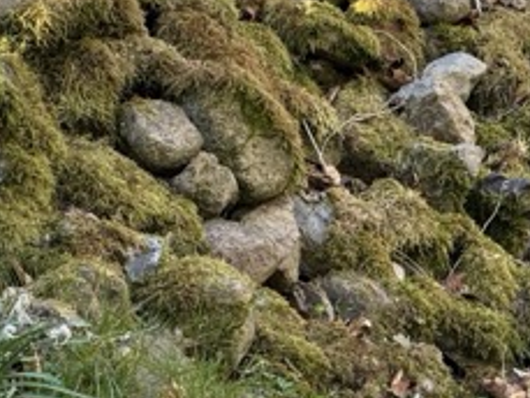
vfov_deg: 4.7
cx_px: 609
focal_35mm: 314
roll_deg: +1.2
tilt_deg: -4.6
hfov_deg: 6.3
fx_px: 4810
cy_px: -5
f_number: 2.8
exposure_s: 1/120
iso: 50
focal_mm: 15.66
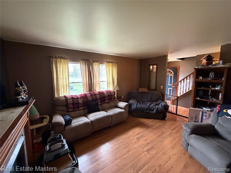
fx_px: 93
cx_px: 116
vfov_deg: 85.7
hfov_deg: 102.1
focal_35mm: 14
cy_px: 86
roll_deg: +1.4
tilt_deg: -6.4
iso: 800
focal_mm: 2.22
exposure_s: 1/60
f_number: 2.2
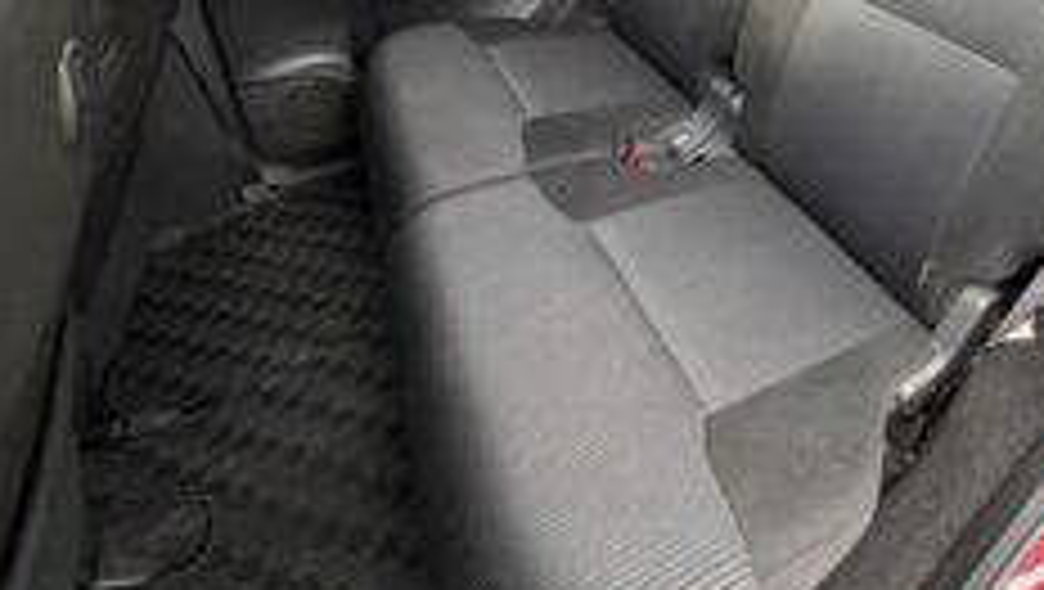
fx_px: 637
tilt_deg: -30.6
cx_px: 675
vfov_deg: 46.1
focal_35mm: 23
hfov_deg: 76.7
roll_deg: -0.7
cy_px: 88
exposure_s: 1/69
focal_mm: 2.22
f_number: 2.2
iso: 320
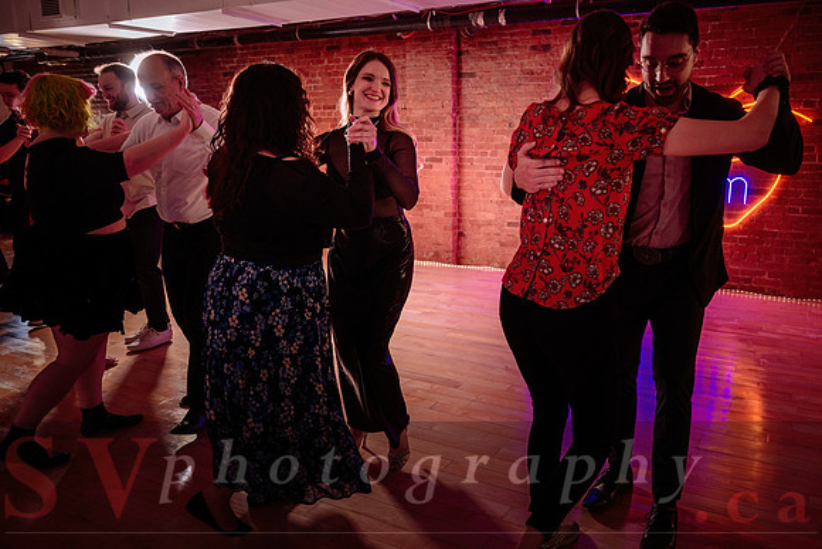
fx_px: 636
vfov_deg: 46.6
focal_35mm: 28
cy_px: 262
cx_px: 469
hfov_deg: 65.4
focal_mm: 24
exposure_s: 1/160
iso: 640
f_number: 2.8
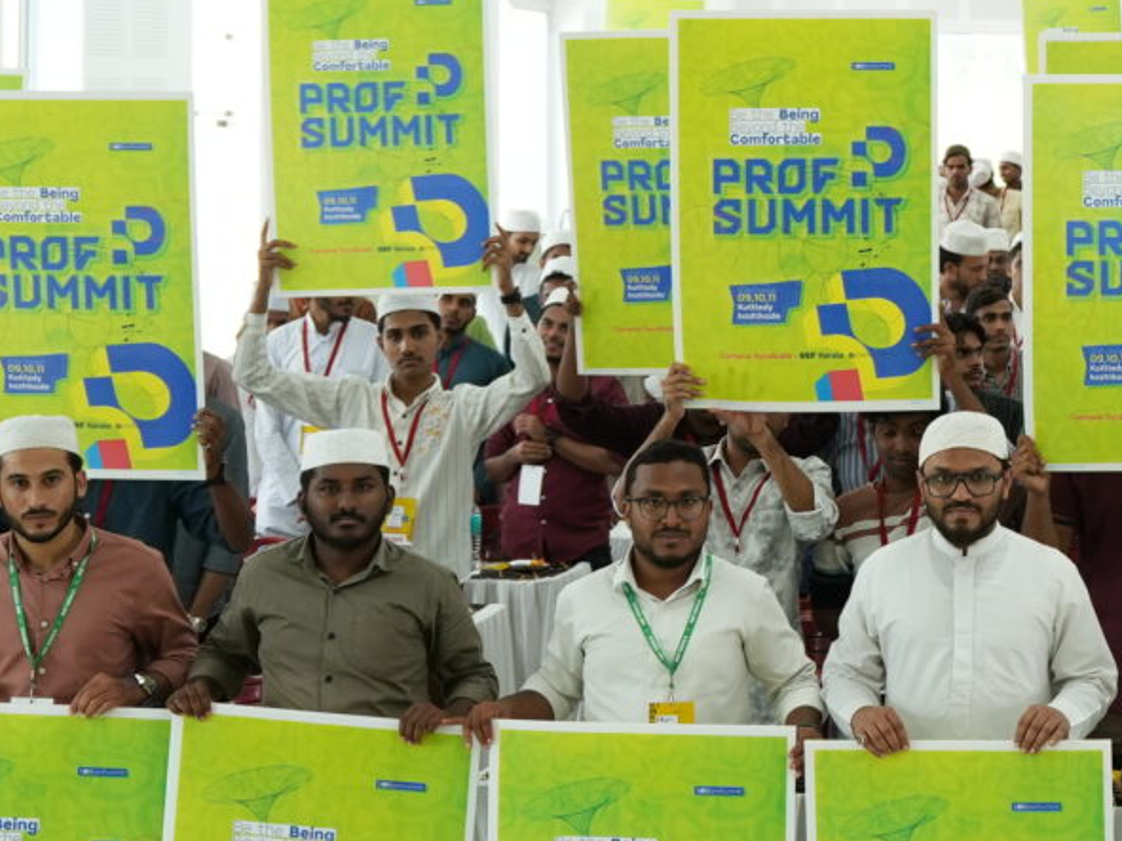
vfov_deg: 14.6
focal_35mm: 100
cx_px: 1473
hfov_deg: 18.3
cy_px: 81
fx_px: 3241
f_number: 2.8
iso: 800
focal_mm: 24
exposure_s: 1/125
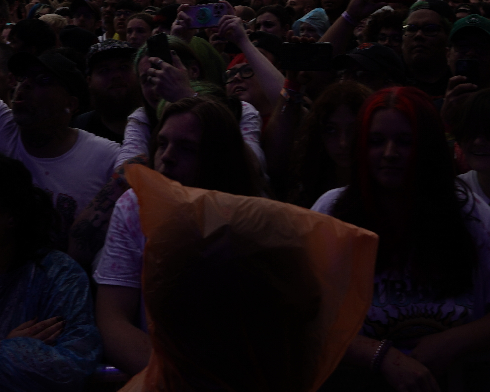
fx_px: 986
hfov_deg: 27.9
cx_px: 230
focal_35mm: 68
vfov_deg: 21.4
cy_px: -35
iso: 100
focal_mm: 24
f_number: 8
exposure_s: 1/250
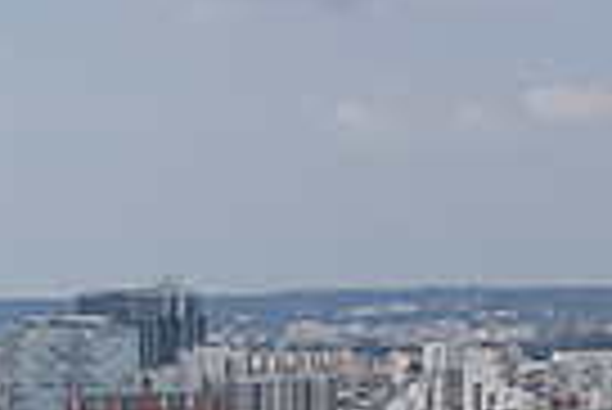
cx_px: -446
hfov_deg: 8.5
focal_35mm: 234
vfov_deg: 5.8
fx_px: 3982
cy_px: 786
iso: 160
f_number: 20
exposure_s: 1/125
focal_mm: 55
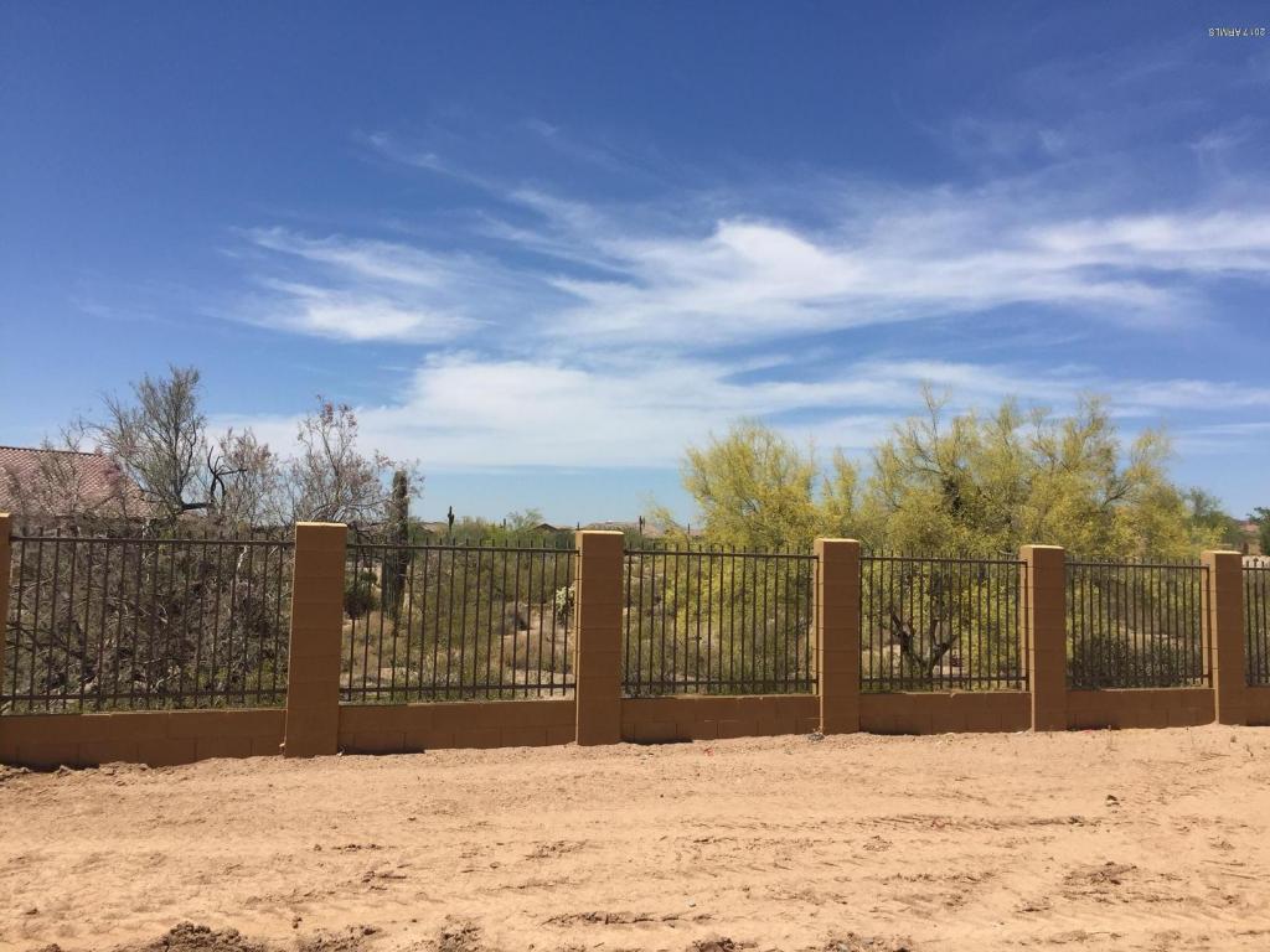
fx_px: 1064
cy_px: 476
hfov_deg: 61.7
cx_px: 635
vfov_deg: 48.2
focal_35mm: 29
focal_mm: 4.15
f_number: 2.2
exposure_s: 1/3049
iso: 32
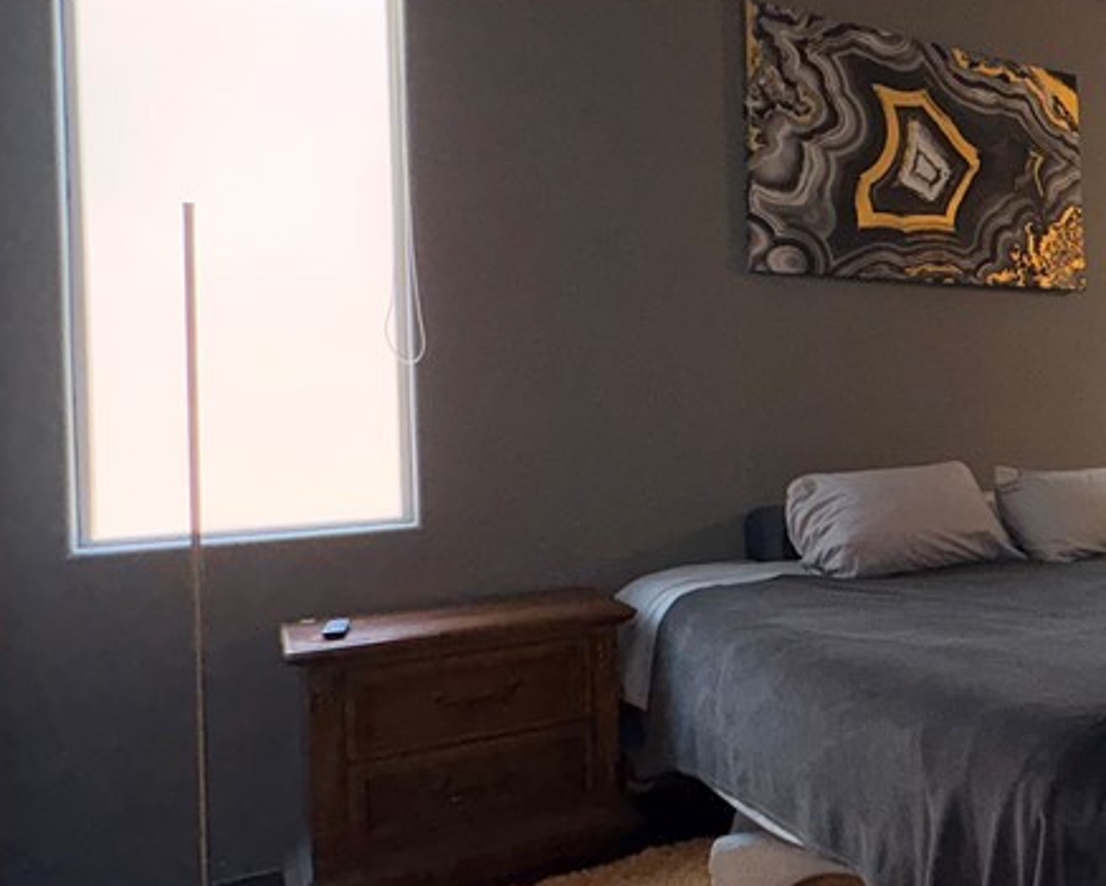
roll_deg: +1.7
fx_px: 1048
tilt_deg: +0.3
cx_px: 1187
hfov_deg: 44.1
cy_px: 408
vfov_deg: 45.8
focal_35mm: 32
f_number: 2.2
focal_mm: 2.22
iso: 50
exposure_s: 1/69
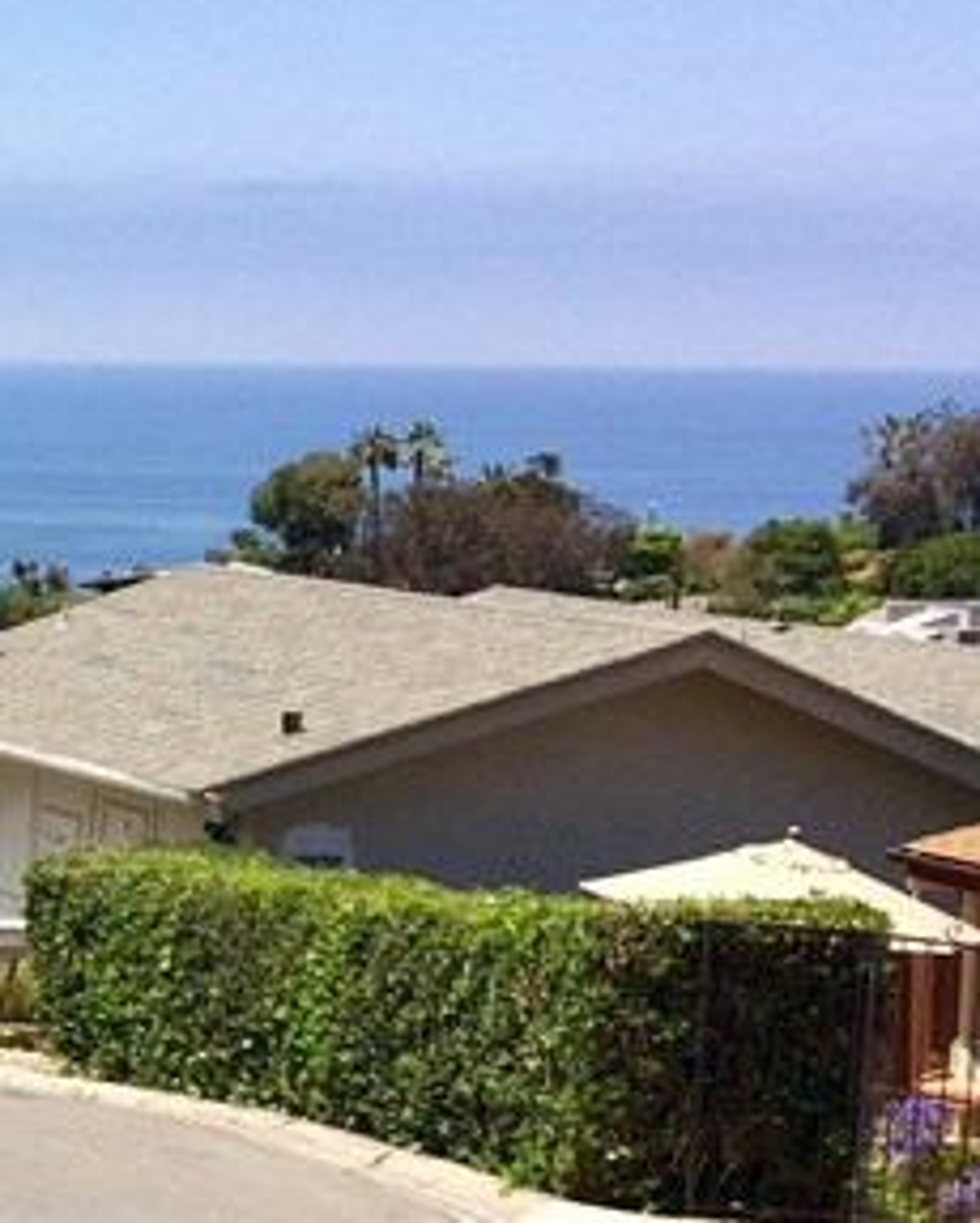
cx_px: -1159
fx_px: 3658
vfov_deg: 19.0
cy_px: 686
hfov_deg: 12.7
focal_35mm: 101
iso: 32
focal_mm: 4.15
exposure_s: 1/2283
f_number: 2.2
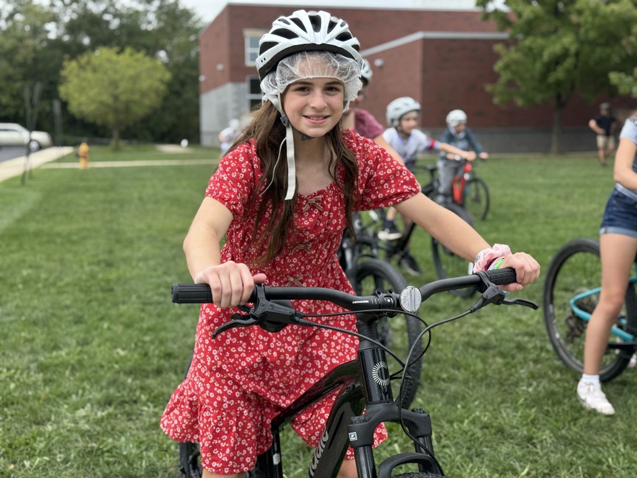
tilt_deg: -8.4
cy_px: 239
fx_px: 883
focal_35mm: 48
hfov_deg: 39.7
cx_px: 318
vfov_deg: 30.3
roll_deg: +0.5
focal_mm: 6.76
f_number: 1.78
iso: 64
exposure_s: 1/1560
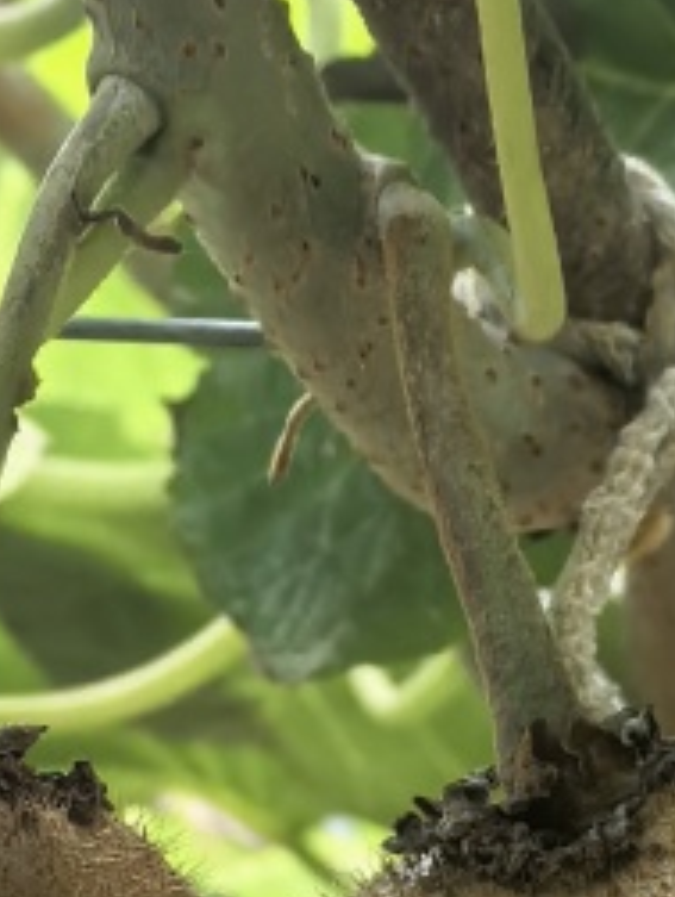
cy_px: 852
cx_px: 196
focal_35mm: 174
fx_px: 4512
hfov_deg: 8.5
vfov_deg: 11.3
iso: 50
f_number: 2
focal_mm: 5.75
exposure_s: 1/100
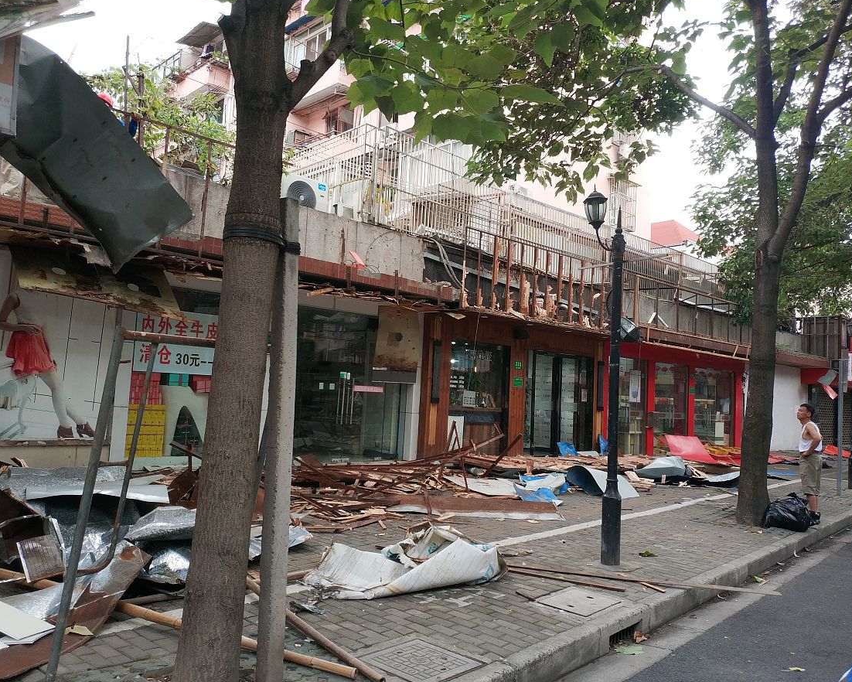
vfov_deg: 43.4
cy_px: 338
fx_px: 857
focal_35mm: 34
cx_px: 437
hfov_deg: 52.8
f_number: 2
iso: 151
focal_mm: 4.5
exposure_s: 1/120
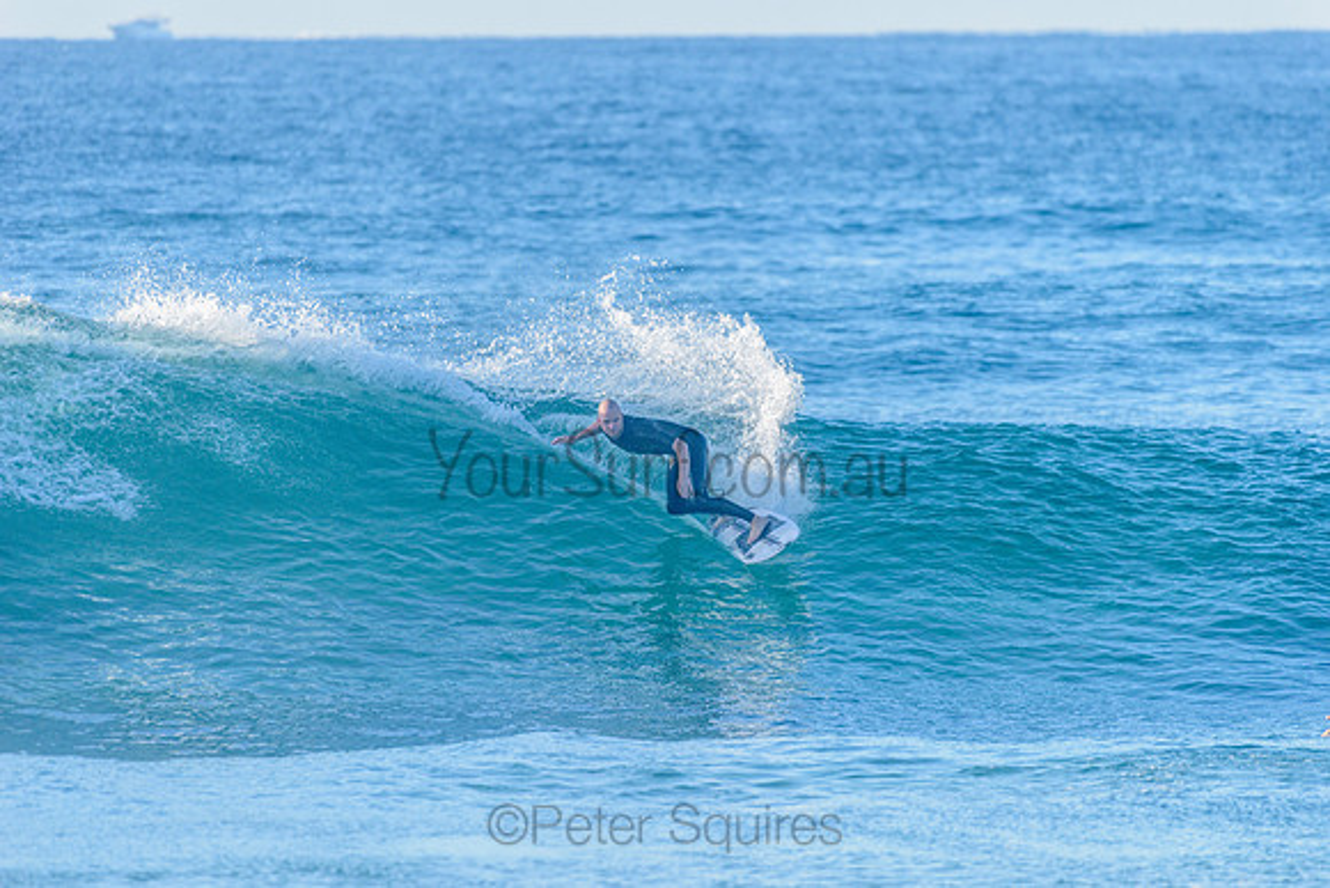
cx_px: 665
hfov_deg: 4.1
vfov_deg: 2.8
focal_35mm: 500
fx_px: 18476
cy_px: 444
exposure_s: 1/2000
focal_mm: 500
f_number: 5.6
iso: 500
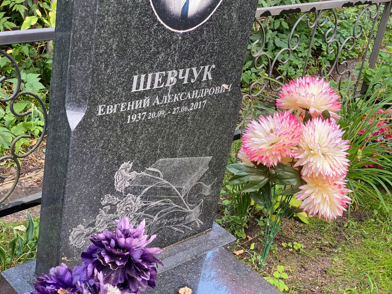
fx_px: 589
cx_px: 196
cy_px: 147
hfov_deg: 36.8
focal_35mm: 52
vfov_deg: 28.0
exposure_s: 1/60
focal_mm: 6
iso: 200
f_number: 2
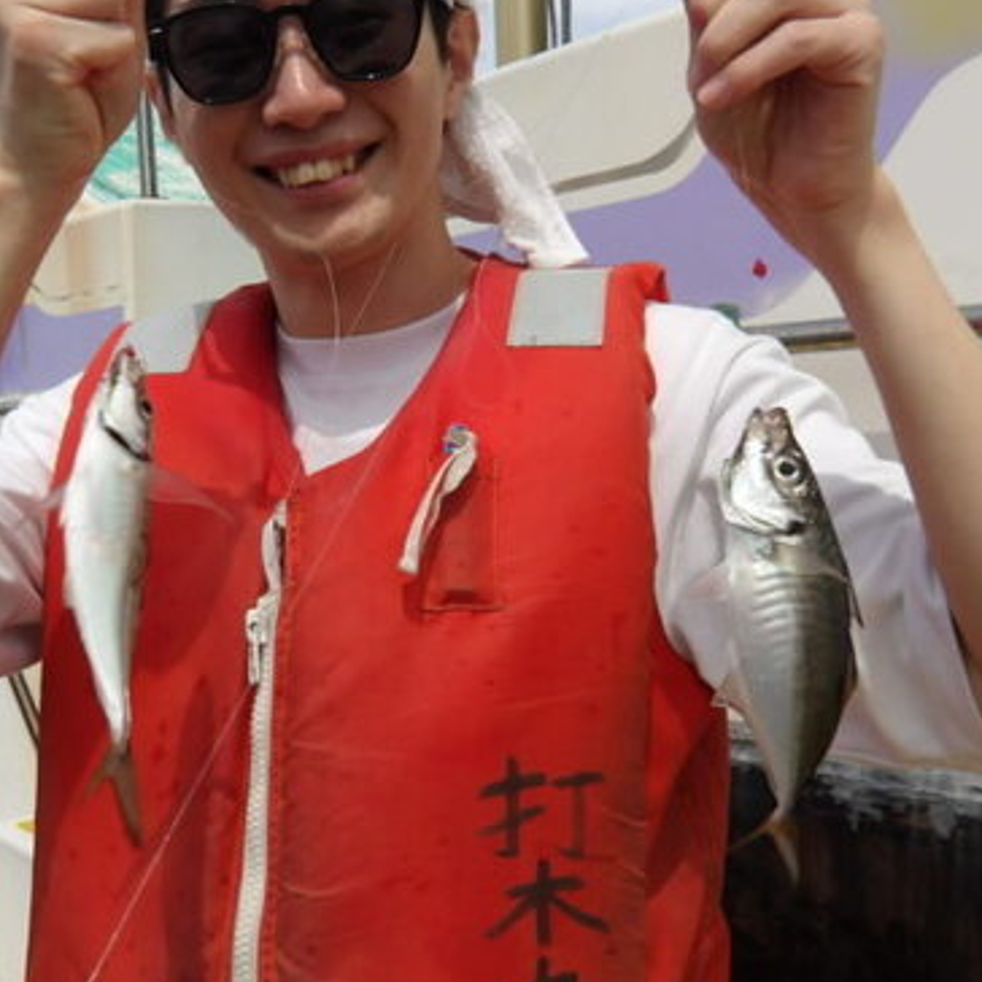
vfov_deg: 40.0
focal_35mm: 42
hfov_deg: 39.8
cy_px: 459
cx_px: 386
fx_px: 1348
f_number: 10.4
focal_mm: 4.9
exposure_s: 1/168
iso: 100
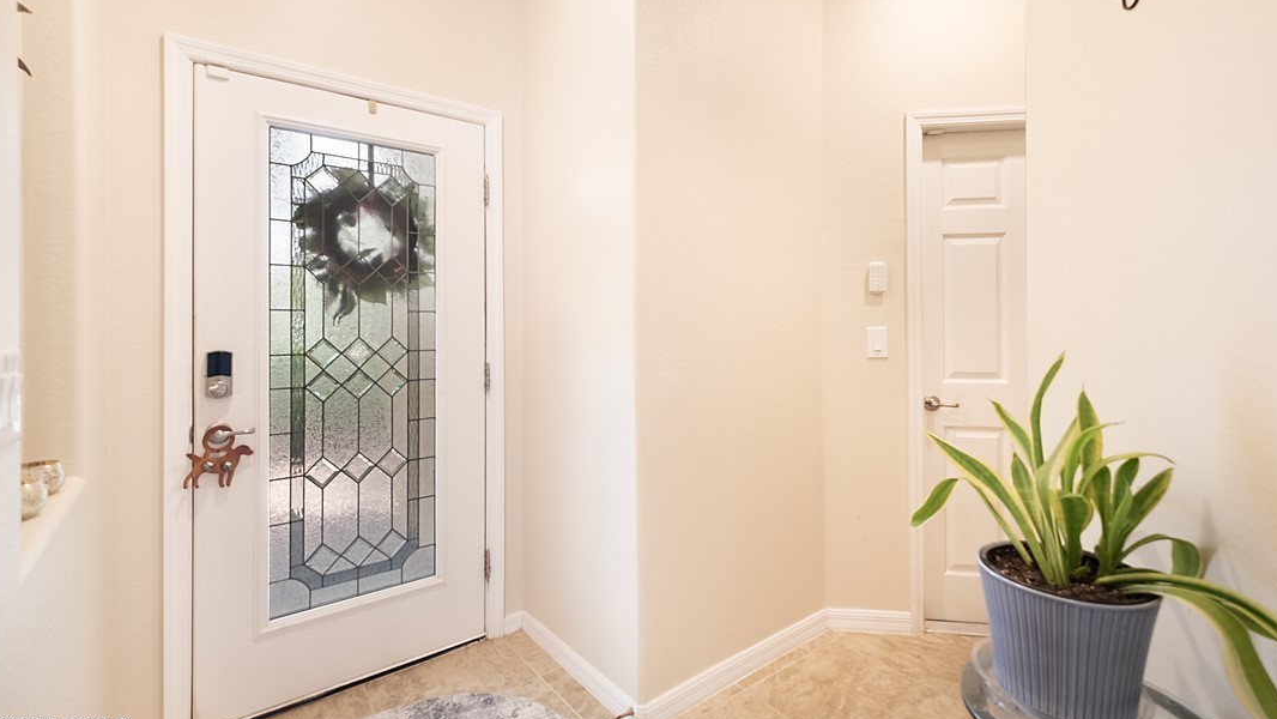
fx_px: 542
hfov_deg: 99.4
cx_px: 638
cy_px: 314
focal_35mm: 16
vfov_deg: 66.8
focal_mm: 10
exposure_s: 1/25
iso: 1250
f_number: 4
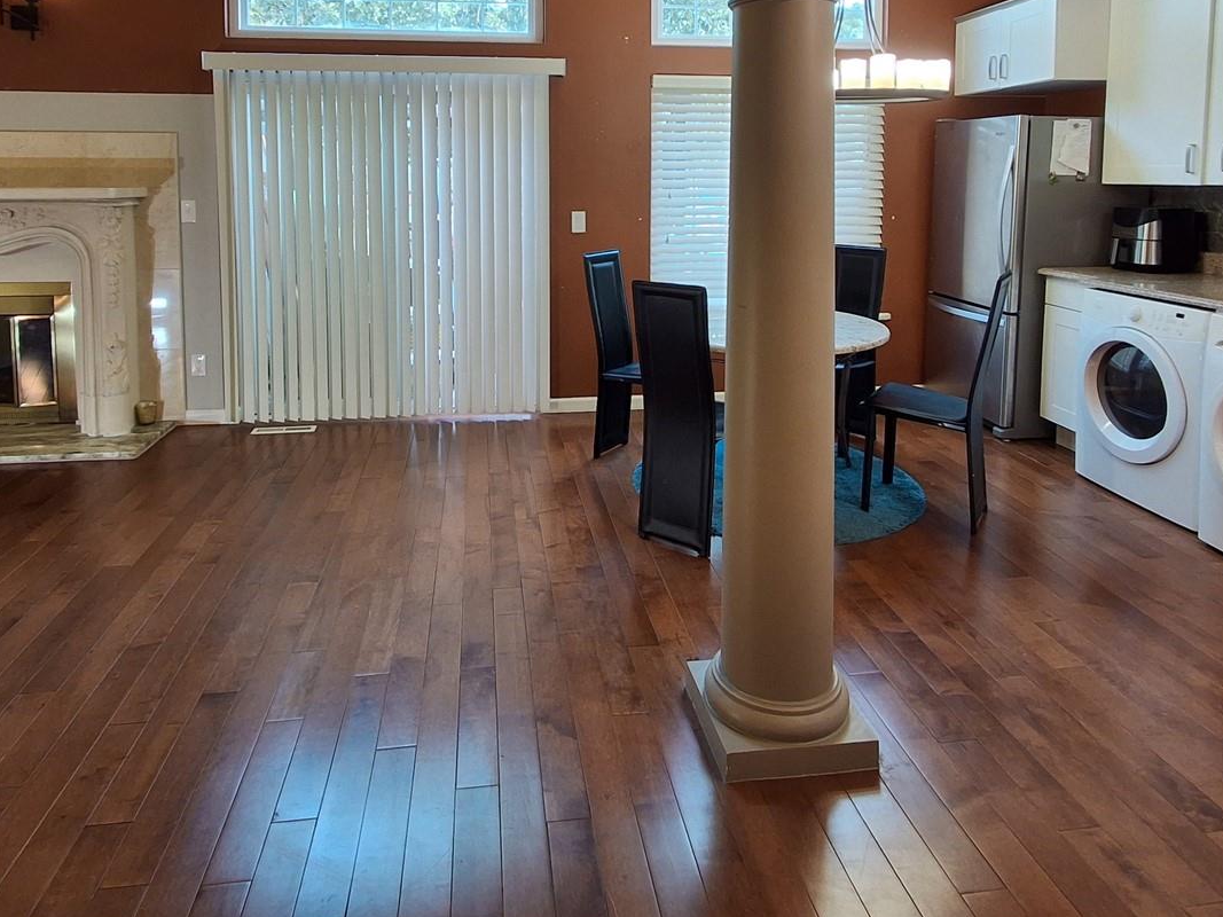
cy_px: 241
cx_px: 580
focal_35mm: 24
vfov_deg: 54.4
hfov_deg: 71.6
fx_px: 848
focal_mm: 1.64
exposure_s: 1/40
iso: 64
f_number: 2.2
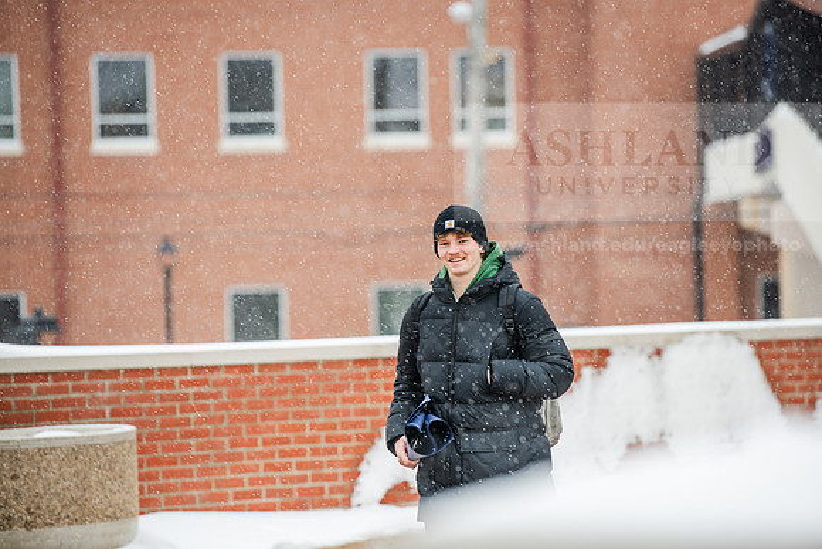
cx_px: 411
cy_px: 274
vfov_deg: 7.0
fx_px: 4453
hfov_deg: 10.5
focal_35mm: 195
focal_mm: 195
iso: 400
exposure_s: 1/200
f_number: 4
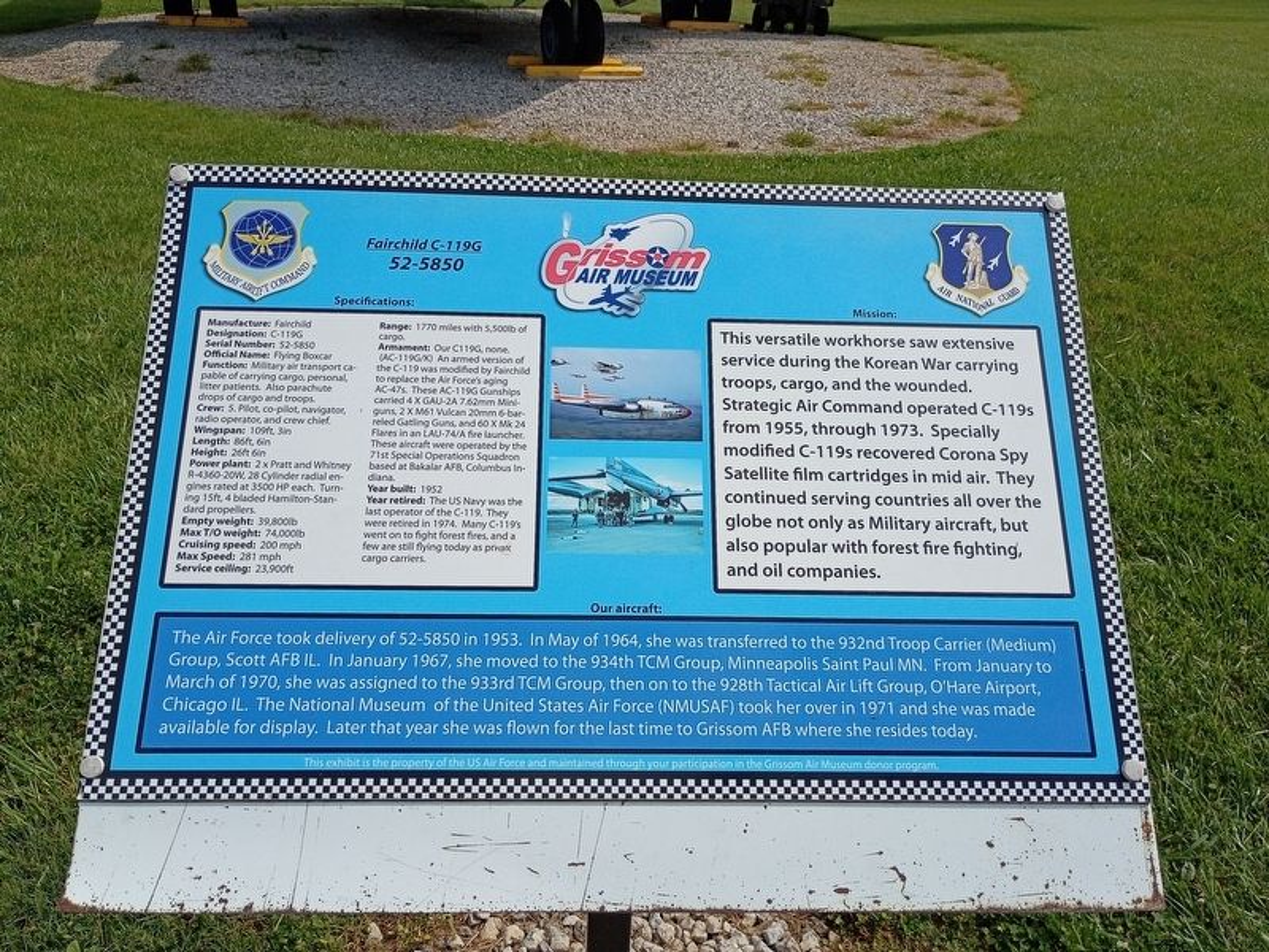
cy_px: 476
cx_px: 634
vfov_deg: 48.2
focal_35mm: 29
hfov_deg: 61.7
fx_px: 1063
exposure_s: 1/2137
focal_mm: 4.27
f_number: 1.8
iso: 102
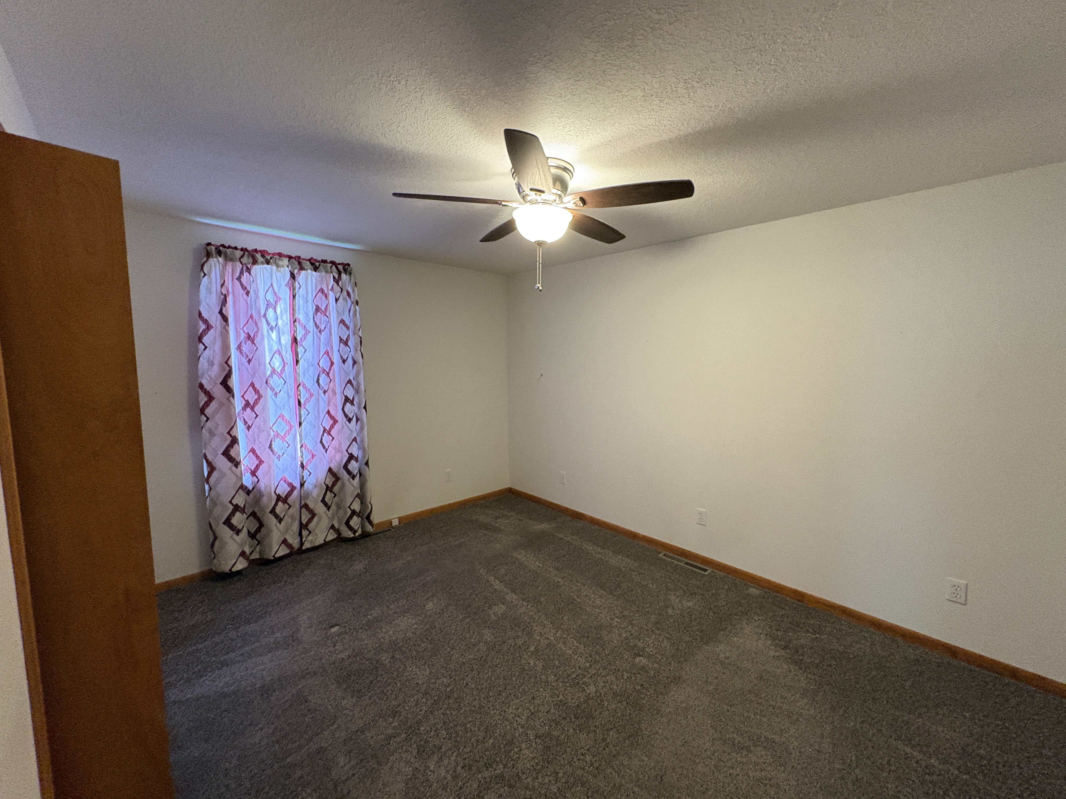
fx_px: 431
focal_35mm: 14
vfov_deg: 85.7
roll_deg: -1.5
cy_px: 400
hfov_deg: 102.1
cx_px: 533
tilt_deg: -5.6
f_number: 2.2
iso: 640
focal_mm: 2.22
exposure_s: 1/60
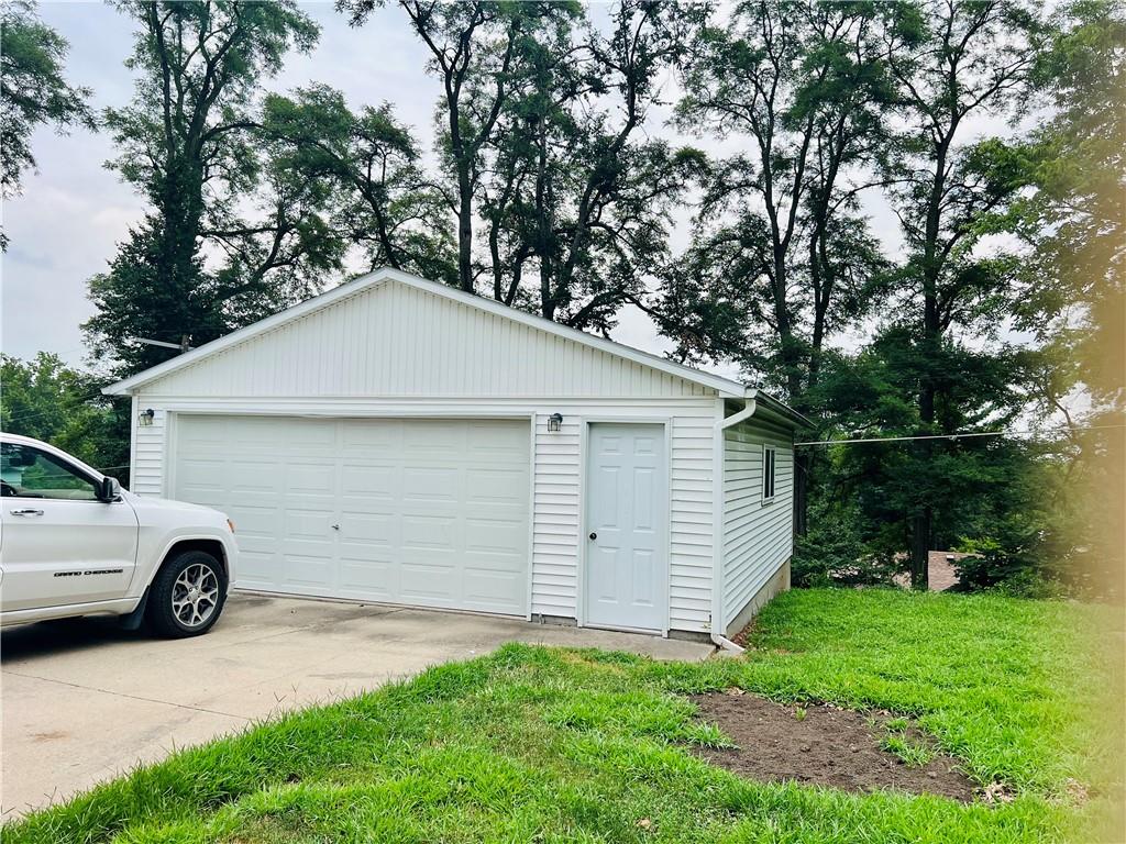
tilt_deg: +1.3
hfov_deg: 67.3
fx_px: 846
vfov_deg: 53.1
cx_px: 563
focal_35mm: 26
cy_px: 422
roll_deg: -1.6
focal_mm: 5.7
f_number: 1.5
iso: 50
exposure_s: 1/2915
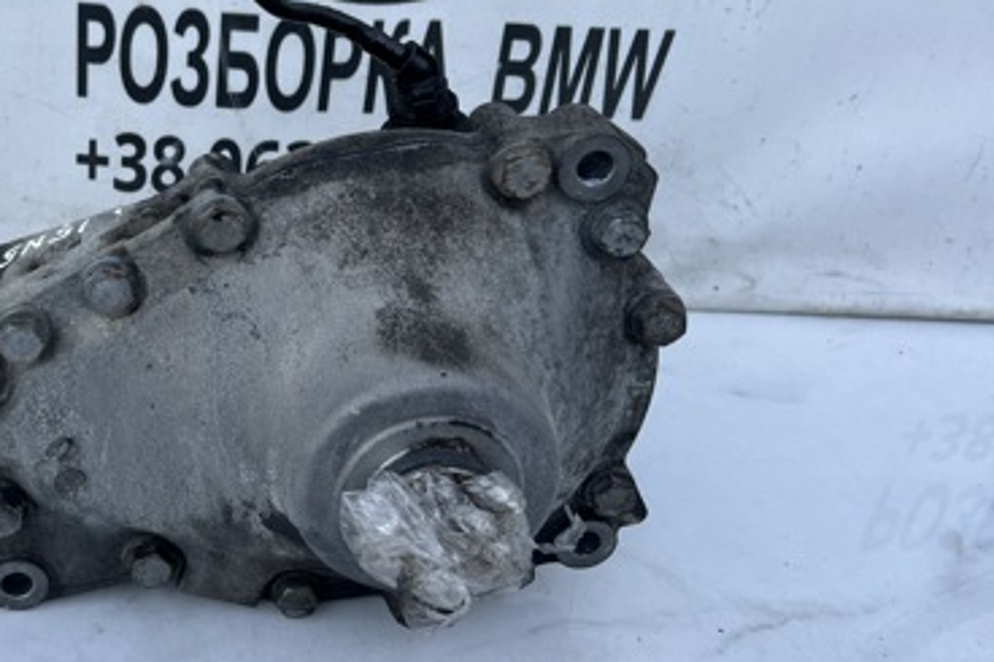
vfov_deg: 28.4
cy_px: 201
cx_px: 178
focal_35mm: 47
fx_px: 1297
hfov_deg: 40.0
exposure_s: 1/121
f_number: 1.5
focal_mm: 5.7
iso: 64
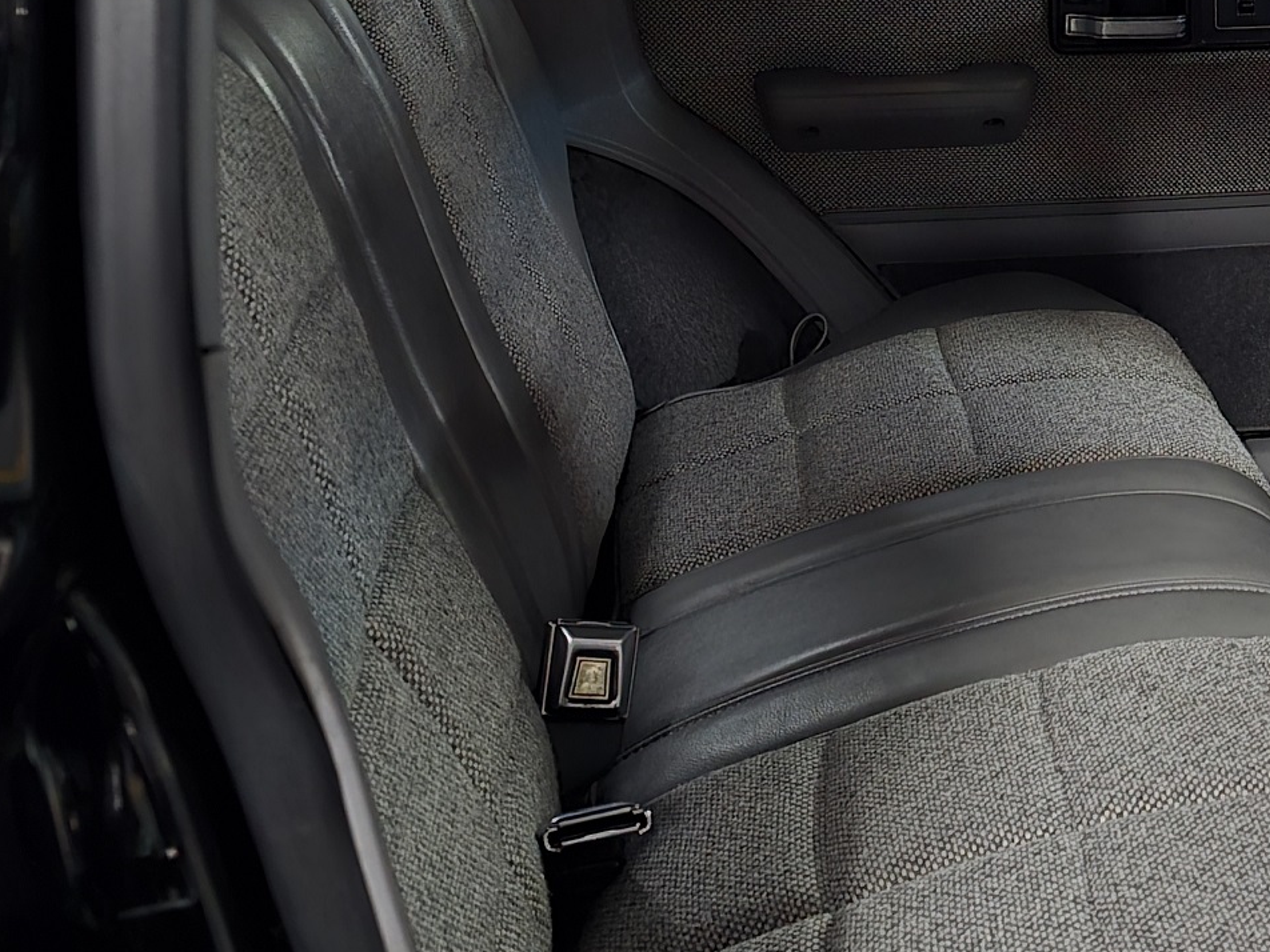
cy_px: 179
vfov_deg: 24.8
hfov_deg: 30.2
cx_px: 1353
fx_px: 2128
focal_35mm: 58
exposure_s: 1/20
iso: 2000
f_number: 1.7
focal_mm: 6.3
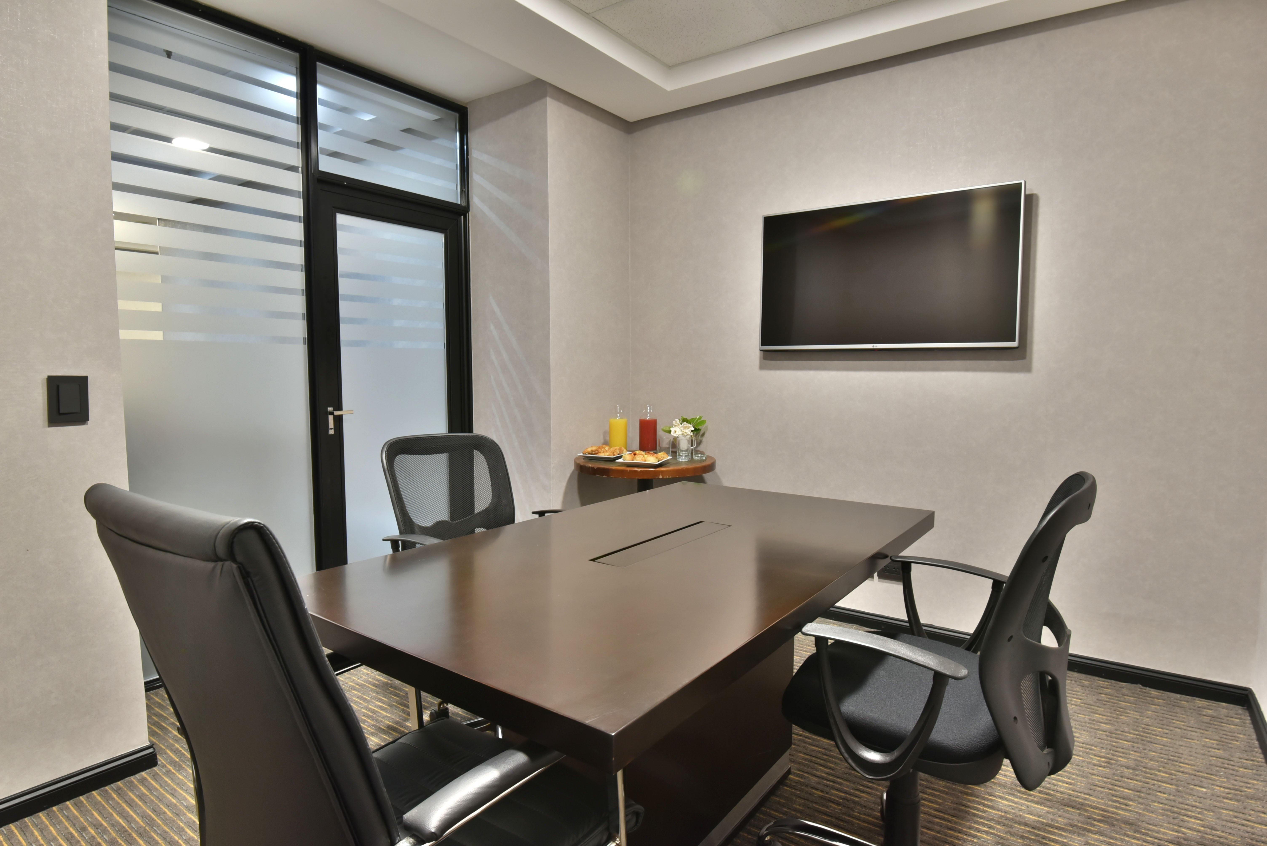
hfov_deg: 86.9
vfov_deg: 64.6
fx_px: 669
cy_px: 423
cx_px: 634
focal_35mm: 19
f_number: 10
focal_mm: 19
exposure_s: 1/6
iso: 1000
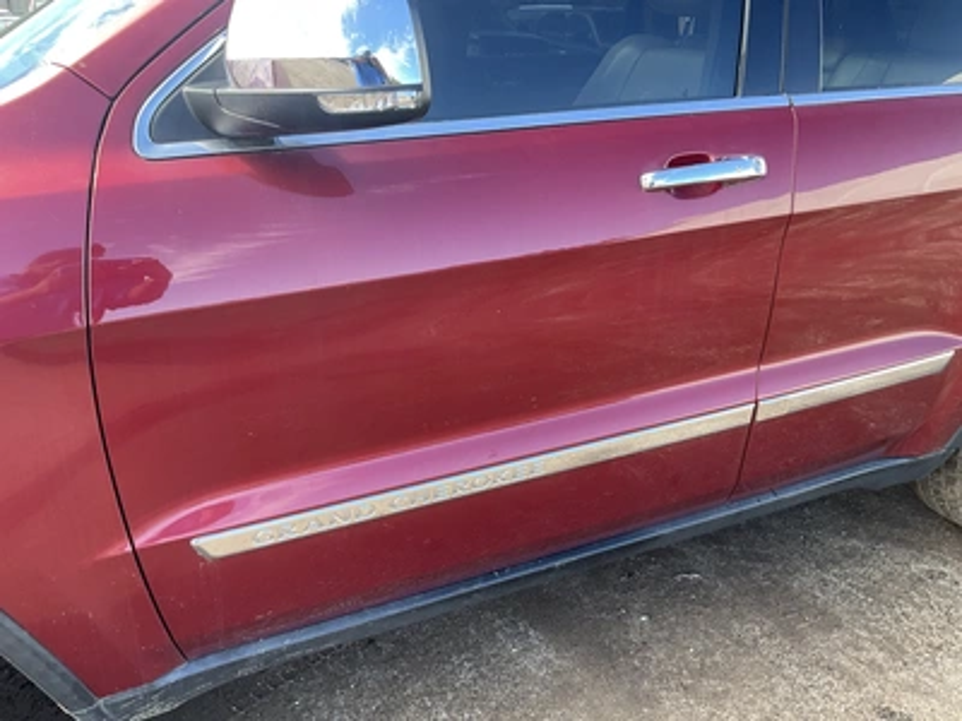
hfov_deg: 61.7
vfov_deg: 48.2
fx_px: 806
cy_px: 360
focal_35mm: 29
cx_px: 481
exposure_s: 1/122
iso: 25
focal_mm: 3
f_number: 1.8
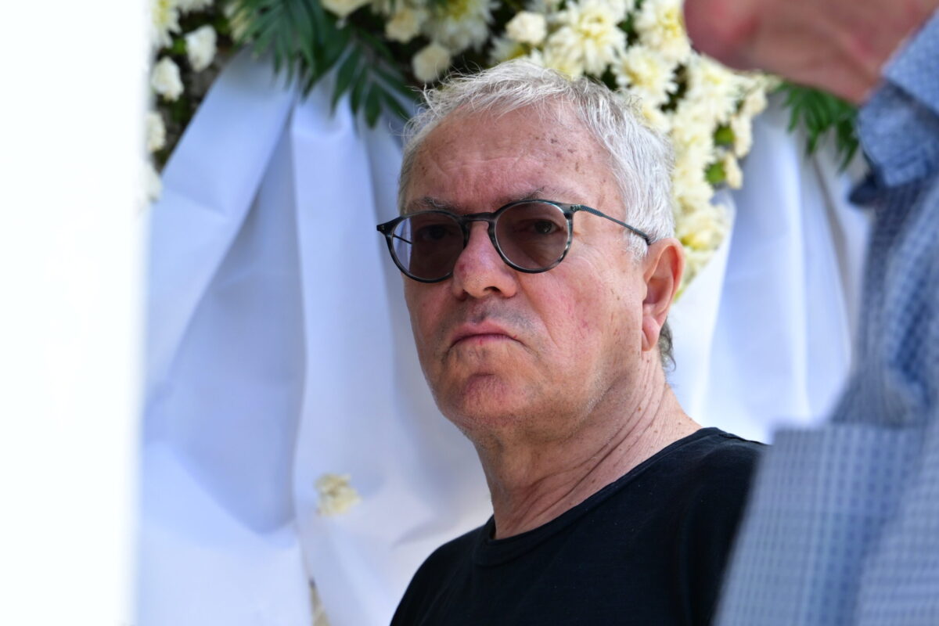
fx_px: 1956
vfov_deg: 18.2
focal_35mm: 75
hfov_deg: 27.0
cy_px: 313
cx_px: 470
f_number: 5
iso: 400
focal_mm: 75
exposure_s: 1/500
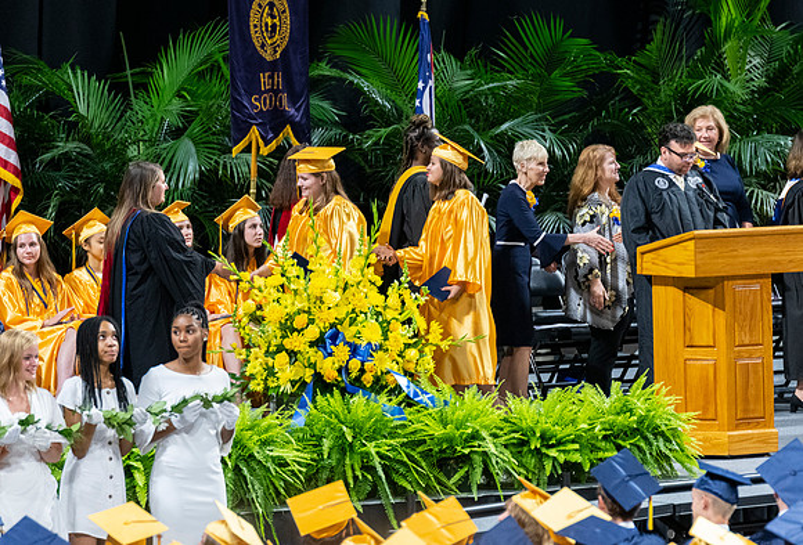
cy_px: 328
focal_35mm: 298
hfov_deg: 6.9
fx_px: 6684
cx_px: 469
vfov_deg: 4.7
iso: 2000
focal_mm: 200
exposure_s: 1/200
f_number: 4
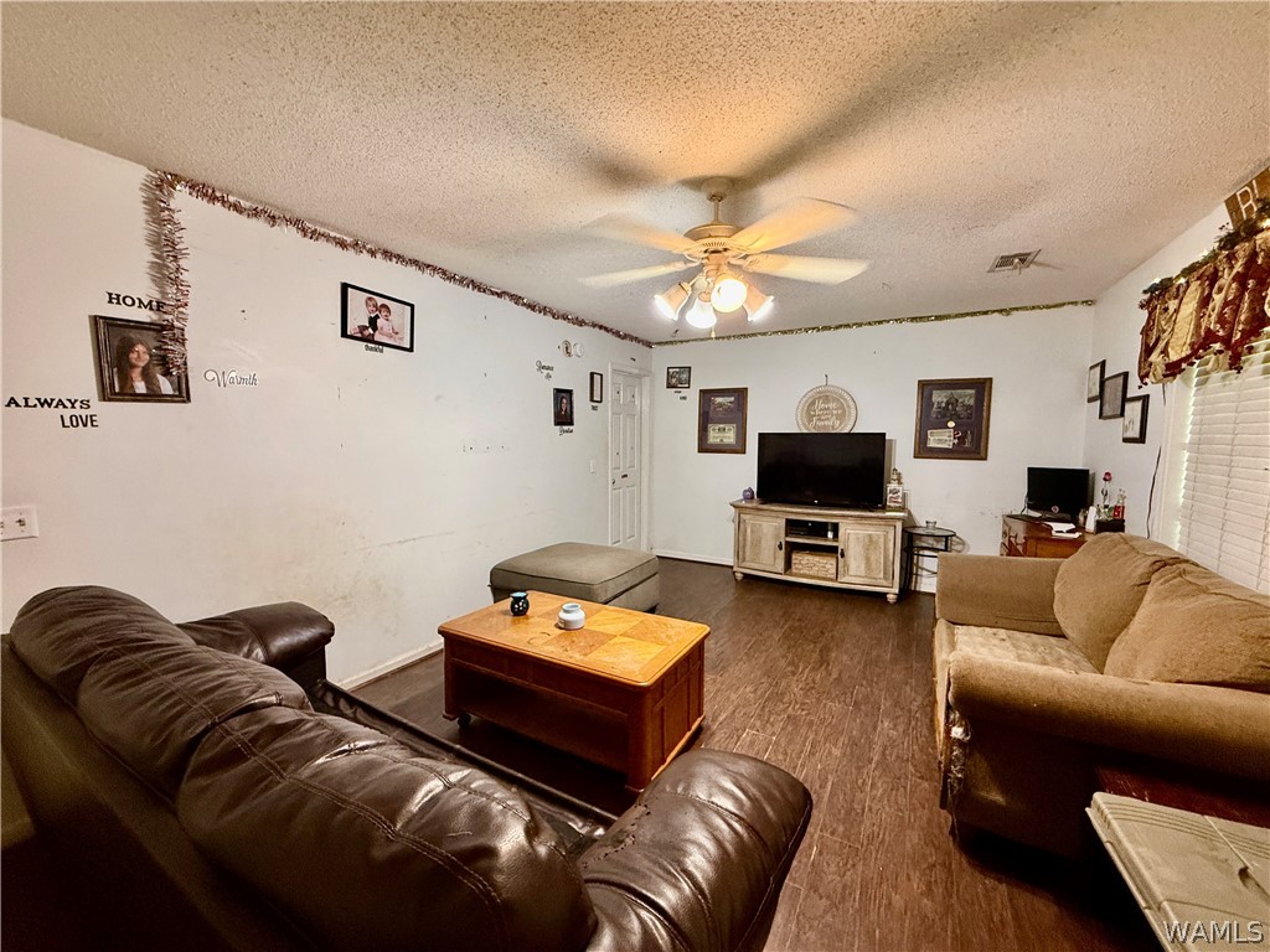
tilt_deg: -4.9
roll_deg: -0.8
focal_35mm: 14
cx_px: 635
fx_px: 514
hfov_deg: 102.1
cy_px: 476
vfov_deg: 85.7
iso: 400
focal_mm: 2.22
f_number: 2.2
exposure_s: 1/60
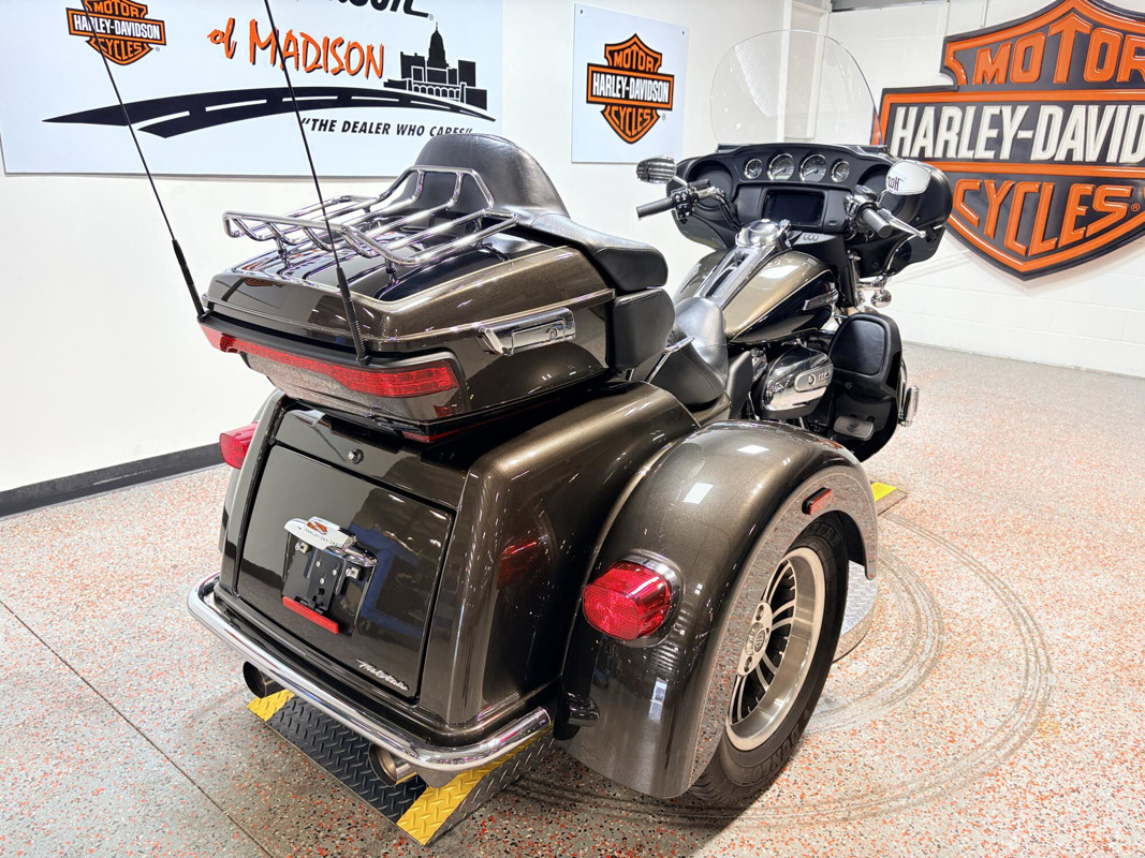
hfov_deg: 67.3
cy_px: 429
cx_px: 572
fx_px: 860
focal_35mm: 26
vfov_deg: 53.1
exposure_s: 1/120
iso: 80
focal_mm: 5.96
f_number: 1.6
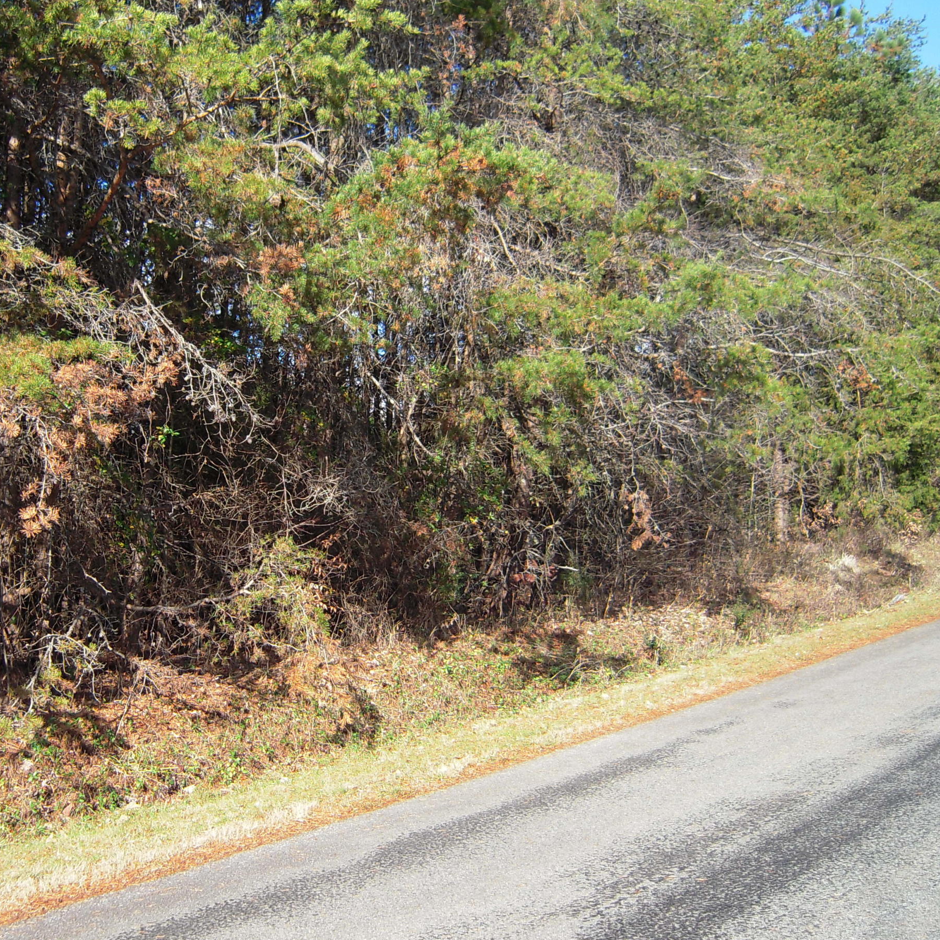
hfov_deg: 40.6
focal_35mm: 41
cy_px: 442
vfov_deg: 40.9
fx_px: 1260
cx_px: 340
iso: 100
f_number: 2.7
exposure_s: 1/500
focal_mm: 5
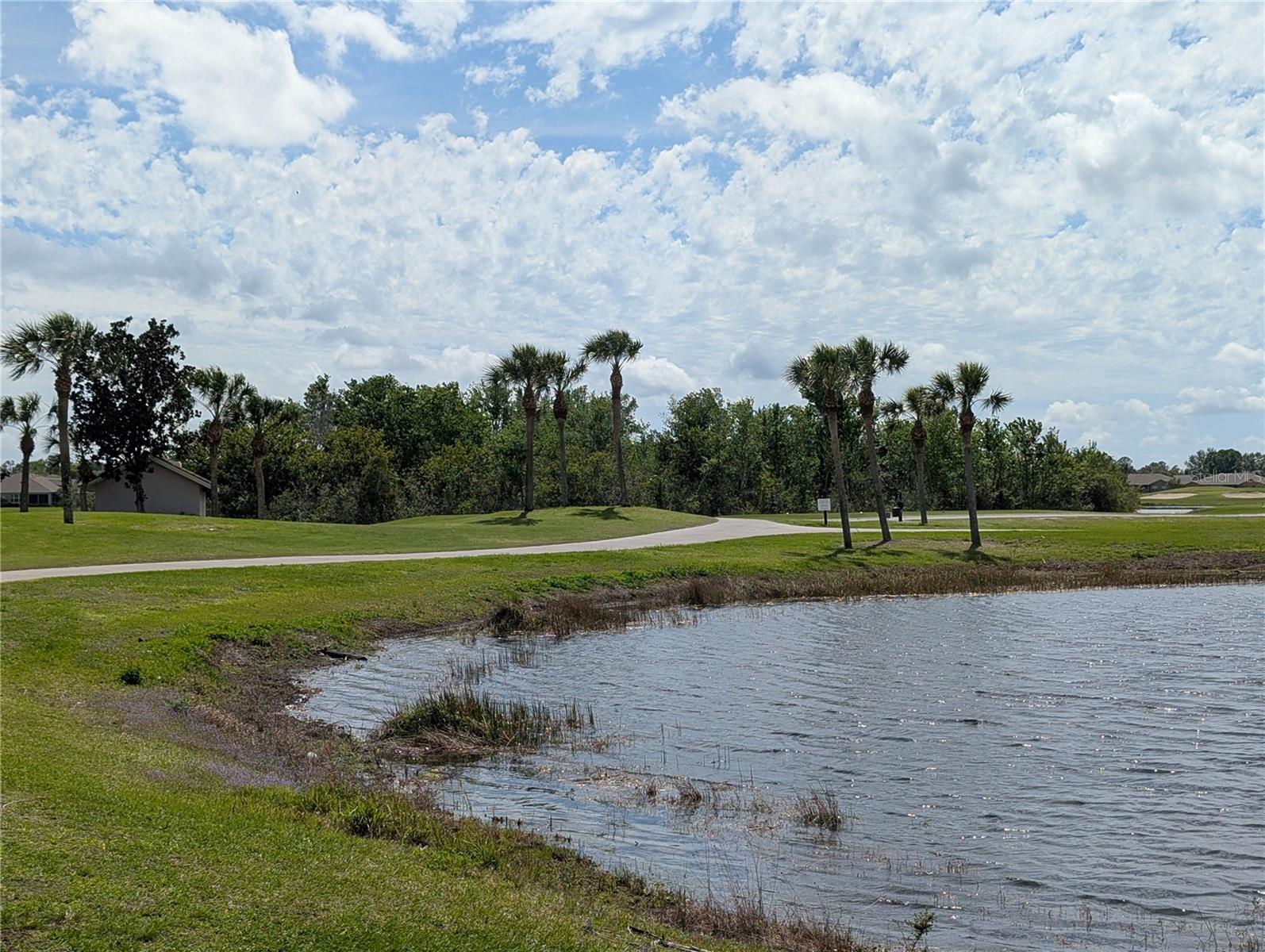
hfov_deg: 38.9
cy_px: 476
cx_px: 632
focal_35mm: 49
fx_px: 1793
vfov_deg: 29.7
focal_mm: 6.9
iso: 23
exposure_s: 1/2128
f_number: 1.68
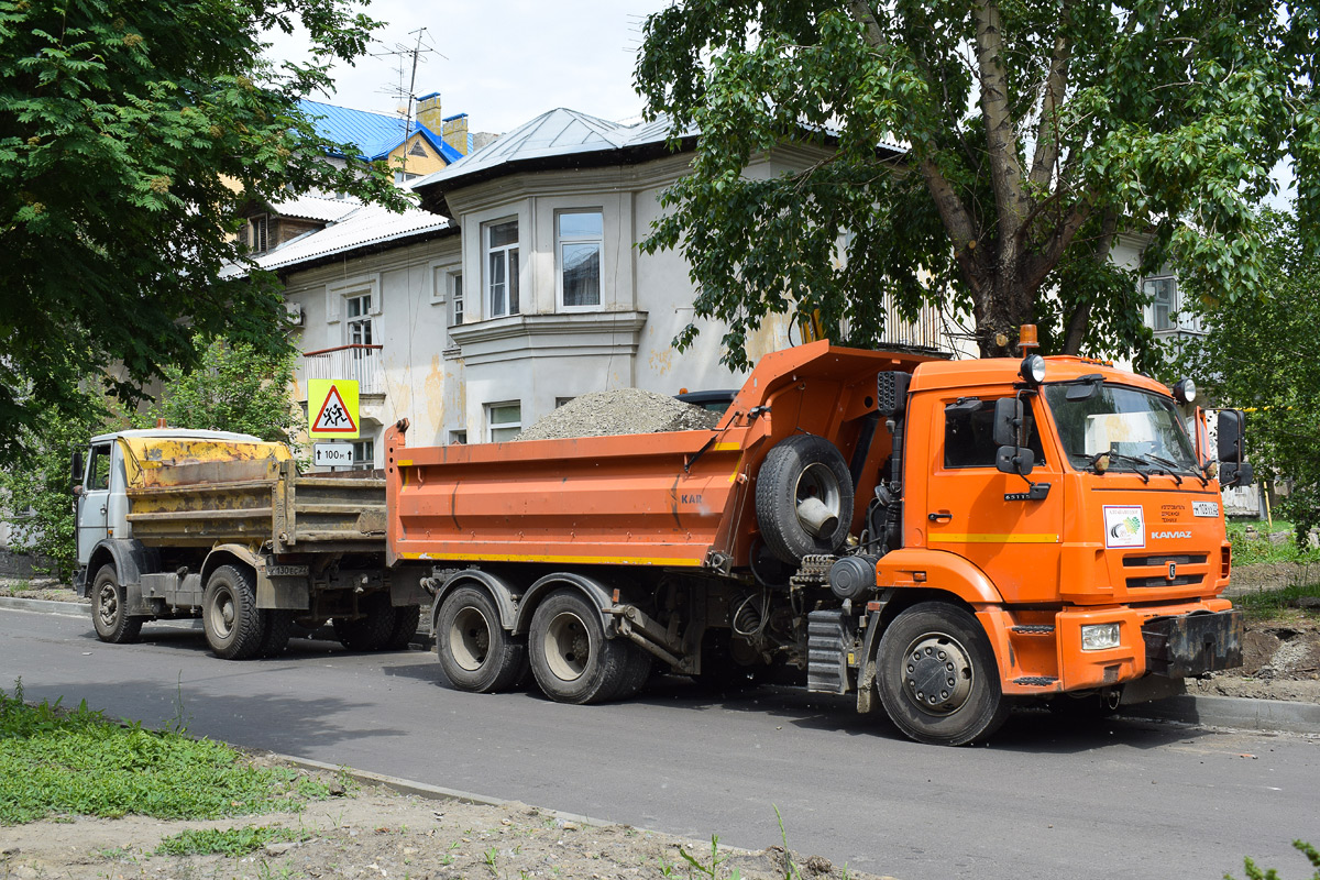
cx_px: 660
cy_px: 440
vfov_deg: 35.5
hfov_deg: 51.3
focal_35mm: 38
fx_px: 1375
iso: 200
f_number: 8
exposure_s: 1/250
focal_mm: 25
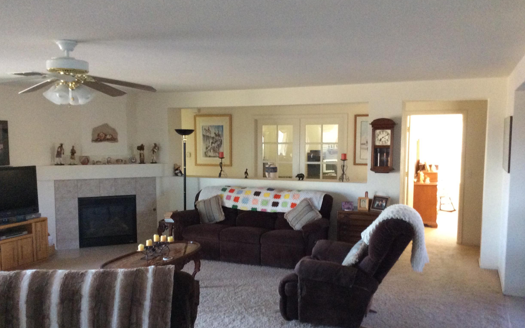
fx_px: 529
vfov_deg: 34.4
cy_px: 188
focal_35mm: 37
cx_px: 247
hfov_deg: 52.7
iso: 320
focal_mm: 3.3
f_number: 2.4
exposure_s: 1/24
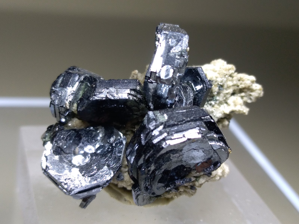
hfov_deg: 67.3
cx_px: 150
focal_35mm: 26
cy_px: 112
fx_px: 225
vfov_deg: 53.1
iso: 102
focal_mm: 3.54
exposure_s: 1/60
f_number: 2
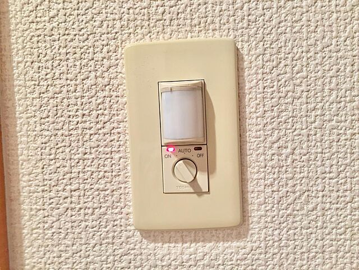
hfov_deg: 61.7
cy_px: 135
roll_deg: +1.6
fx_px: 301
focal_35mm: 29
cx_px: 180
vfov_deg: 48.2
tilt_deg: -2.3
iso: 100
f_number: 2.2
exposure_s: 1/30
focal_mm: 4.15
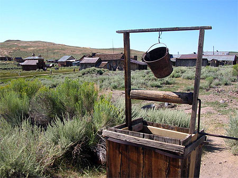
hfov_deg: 52.7
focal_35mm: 35
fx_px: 241
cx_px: 119
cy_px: 89
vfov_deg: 40.7
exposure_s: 1/209
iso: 50
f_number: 5.6
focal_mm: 5.8
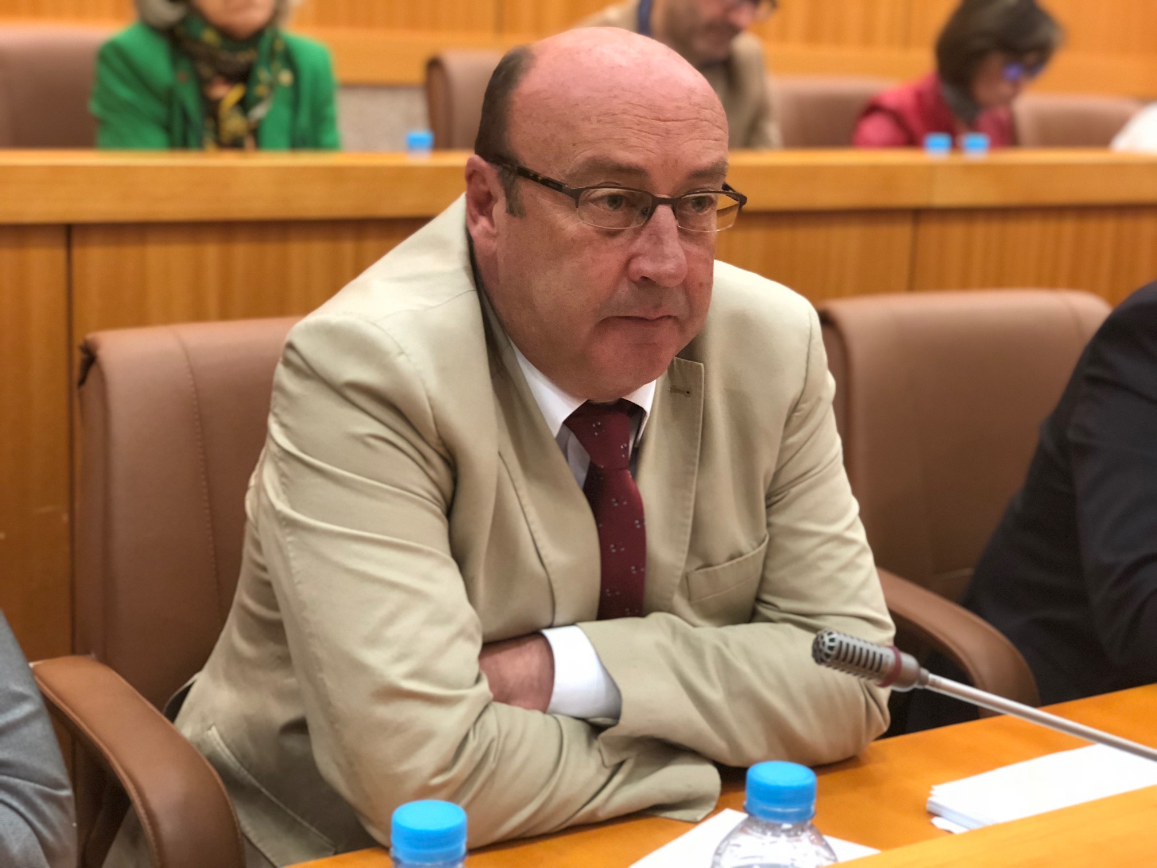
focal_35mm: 57
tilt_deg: -12.6
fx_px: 1905
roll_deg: -1.7
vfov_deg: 25.7
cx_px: 578
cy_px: 434
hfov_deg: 33.8
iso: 500
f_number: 2.8
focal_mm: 6.6
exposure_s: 1/33
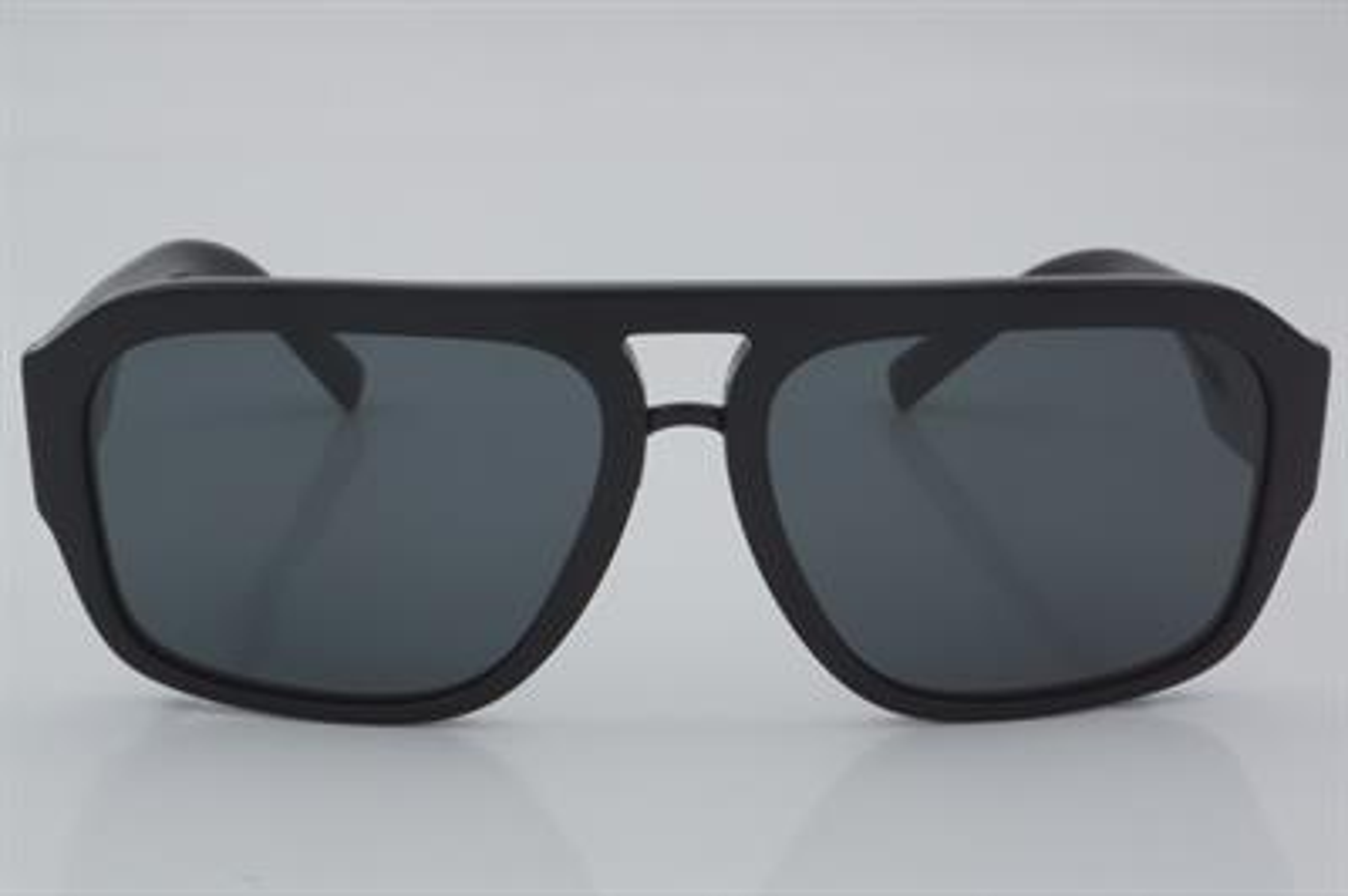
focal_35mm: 82
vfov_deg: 16.5
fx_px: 3087
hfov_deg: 24.6
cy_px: 448
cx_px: 674
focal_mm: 55
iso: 100
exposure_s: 1/4
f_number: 32
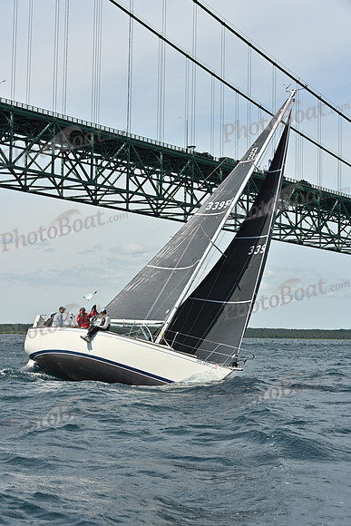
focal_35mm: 70
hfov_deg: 19.5
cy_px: 263
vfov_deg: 28.8
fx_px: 1023
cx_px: 176
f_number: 9
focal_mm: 70
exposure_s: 1/1250
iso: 320
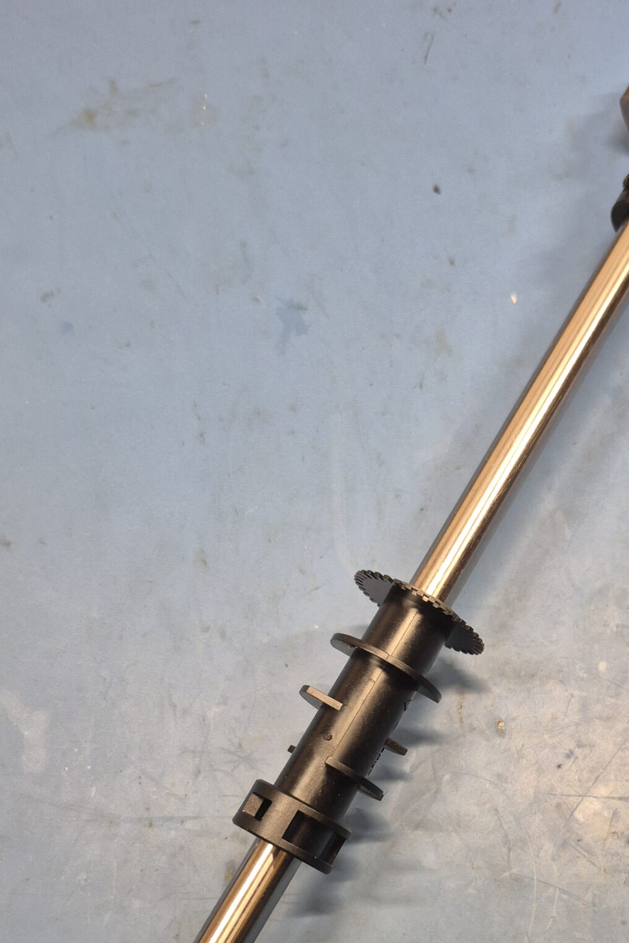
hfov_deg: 32.7
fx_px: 1048
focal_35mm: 40
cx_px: 474
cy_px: 737
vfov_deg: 46.2
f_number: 1.8
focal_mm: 5.4
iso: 400
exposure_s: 1/120
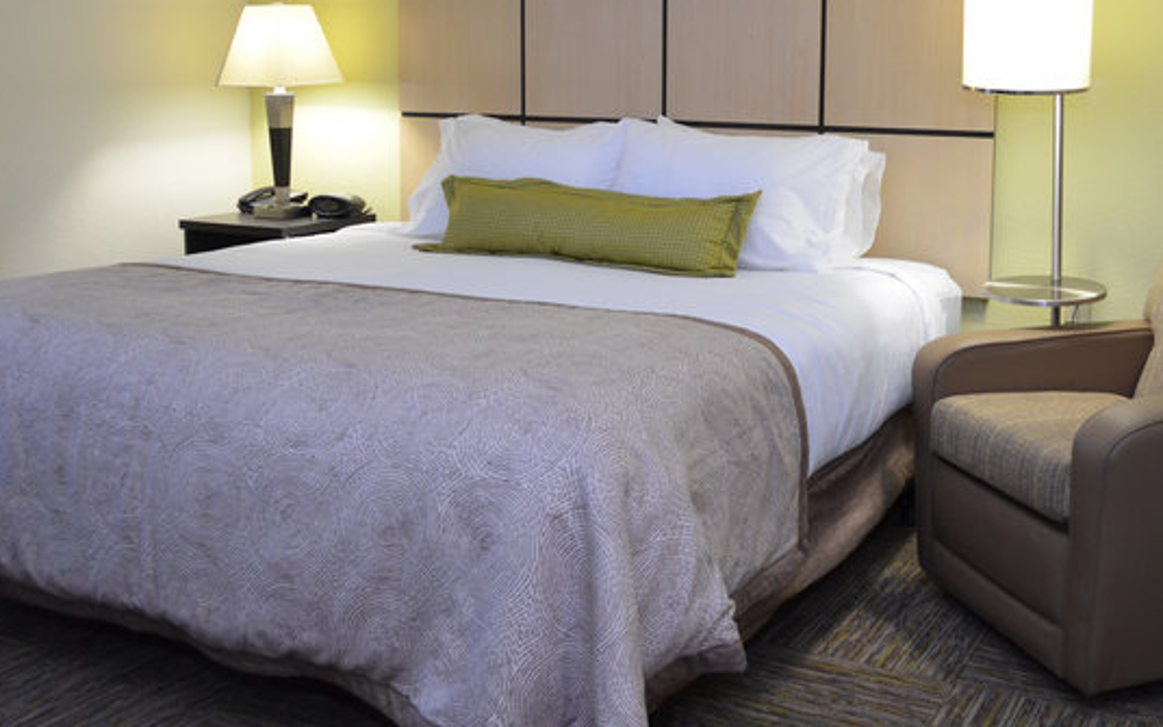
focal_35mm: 41
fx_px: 1300
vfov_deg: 30.9
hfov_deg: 48.1
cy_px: 215
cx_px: 662
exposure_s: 1/60
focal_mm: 18
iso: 720
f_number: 4
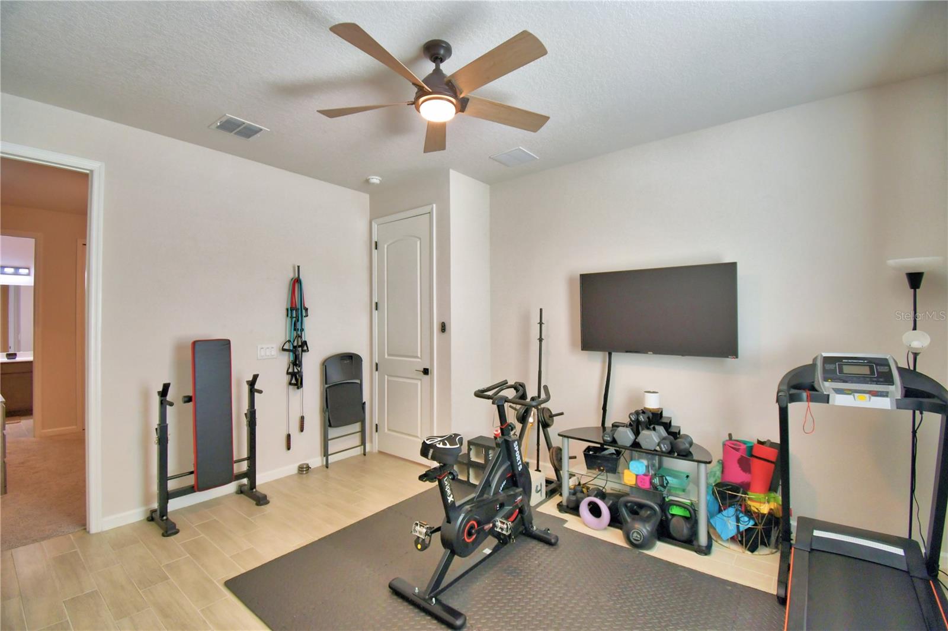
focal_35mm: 15
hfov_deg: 100.4
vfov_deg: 77.3
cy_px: 316
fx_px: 395
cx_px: 474
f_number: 4.5
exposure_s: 1/80
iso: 400
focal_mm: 10
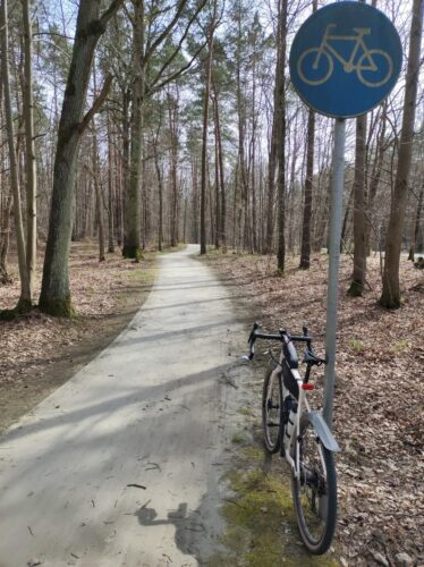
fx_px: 409
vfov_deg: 69.4
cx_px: 212
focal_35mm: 25
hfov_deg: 54.8
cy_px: 284
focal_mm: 4.7
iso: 50
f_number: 1.79
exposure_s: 1/395
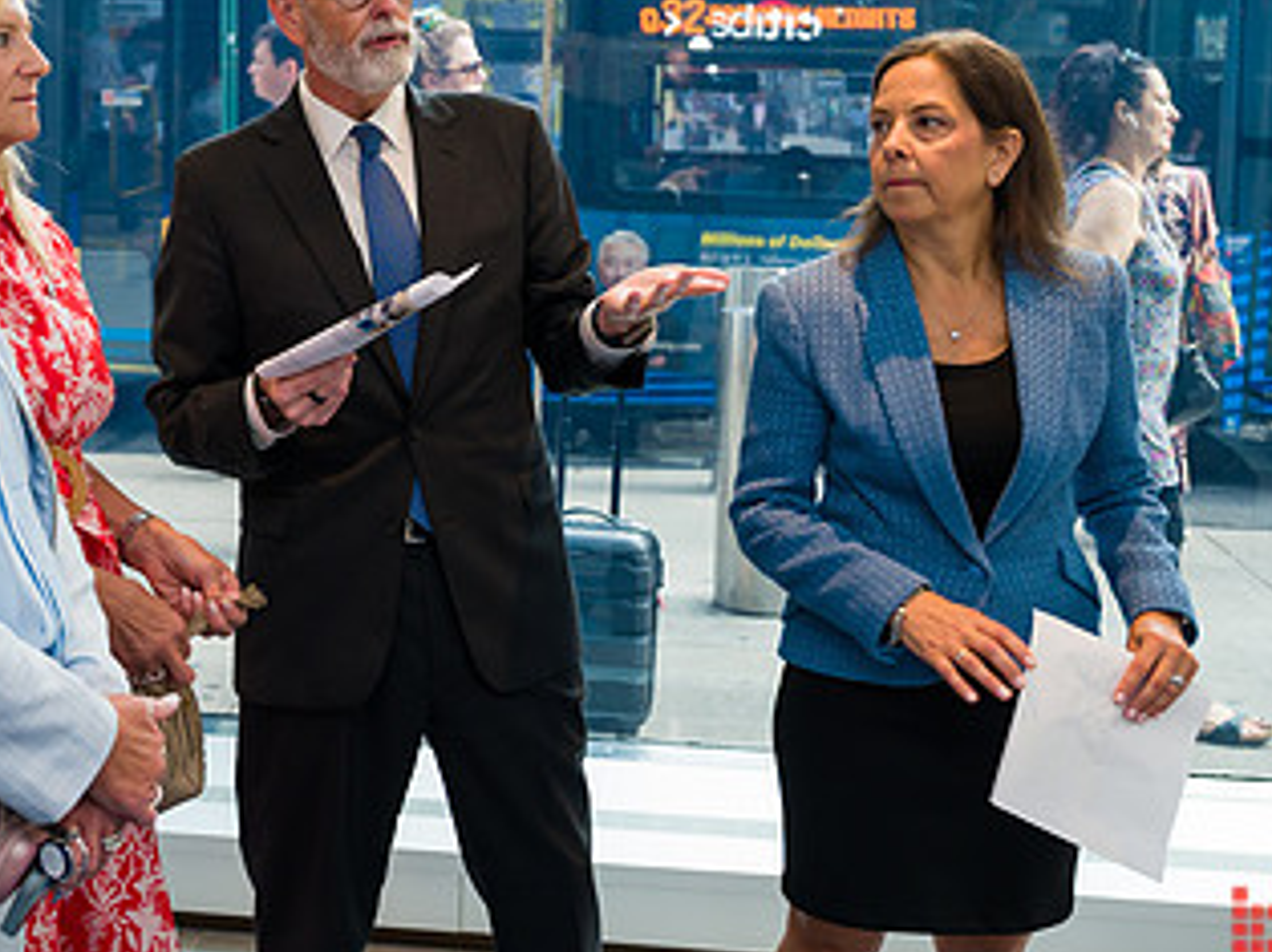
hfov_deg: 32.2
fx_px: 2166
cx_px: 344
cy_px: 267
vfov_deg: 24.6
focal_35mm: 59
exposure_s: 1/200
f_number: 3.5
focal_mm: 29
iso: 400
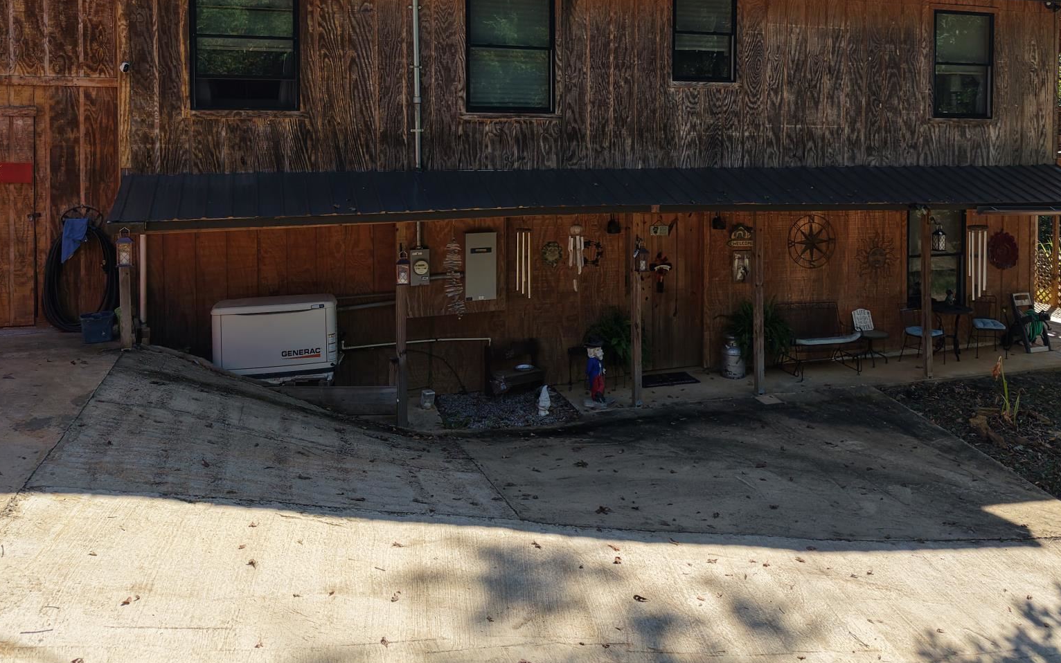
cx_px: 645
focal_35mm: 34
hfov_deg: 56.2
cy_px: 149
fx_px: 983
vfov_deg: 36.2
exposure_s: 1/3200
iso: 260
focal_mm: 8.7
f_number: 1.8
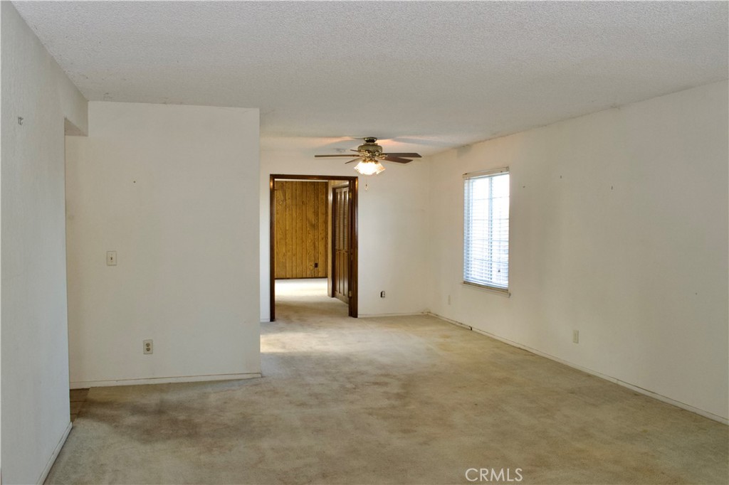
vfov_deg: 43.6
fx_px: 607
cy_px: 242
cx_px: 364
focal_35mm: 30
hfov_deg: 61.9
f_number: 14
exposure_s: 1/13
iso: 800
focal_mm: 20
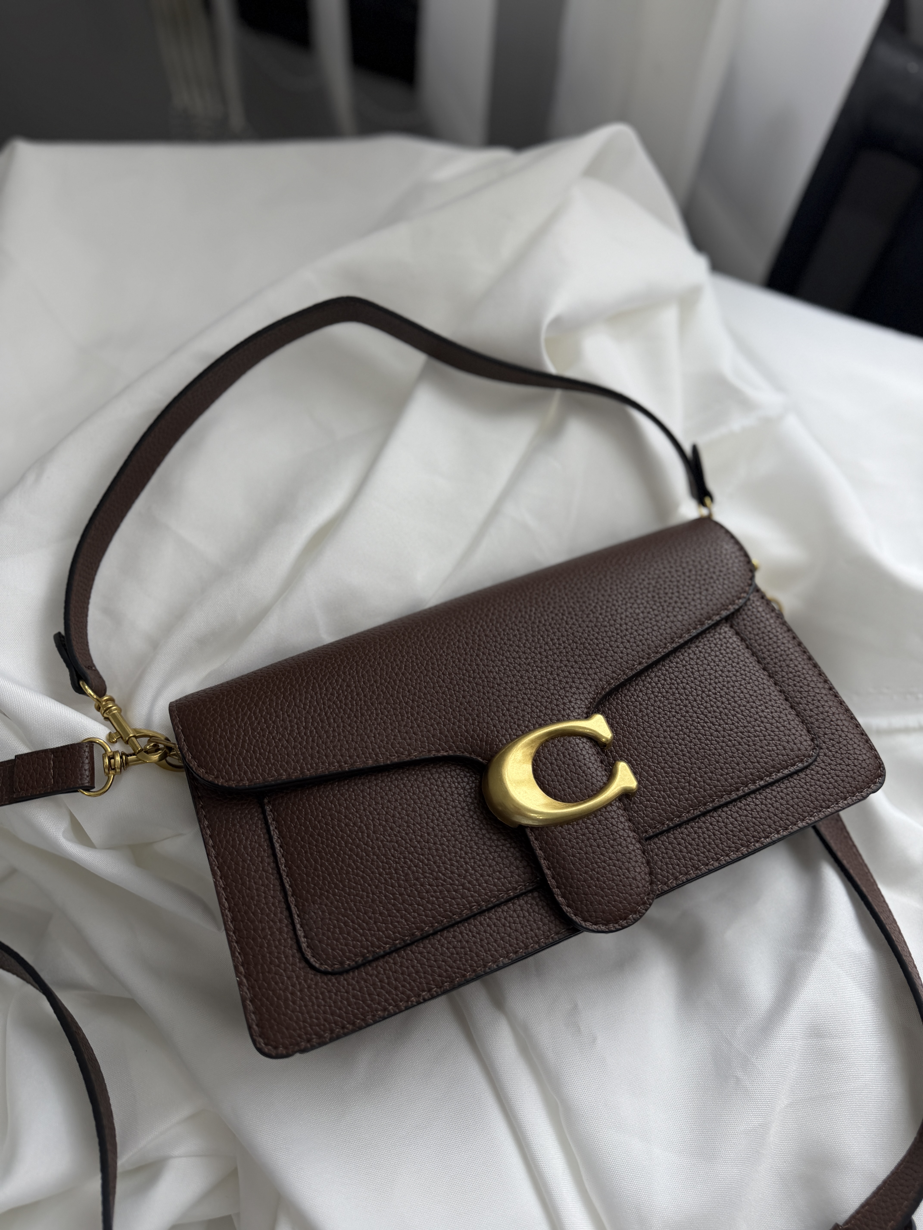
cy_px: 615
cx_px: 462
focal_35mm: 24
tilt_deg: -64.4
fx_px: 853
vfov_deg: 71.6
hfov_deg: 56.8
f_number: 1.78
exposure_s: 1/612
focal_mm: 6.76
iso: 80
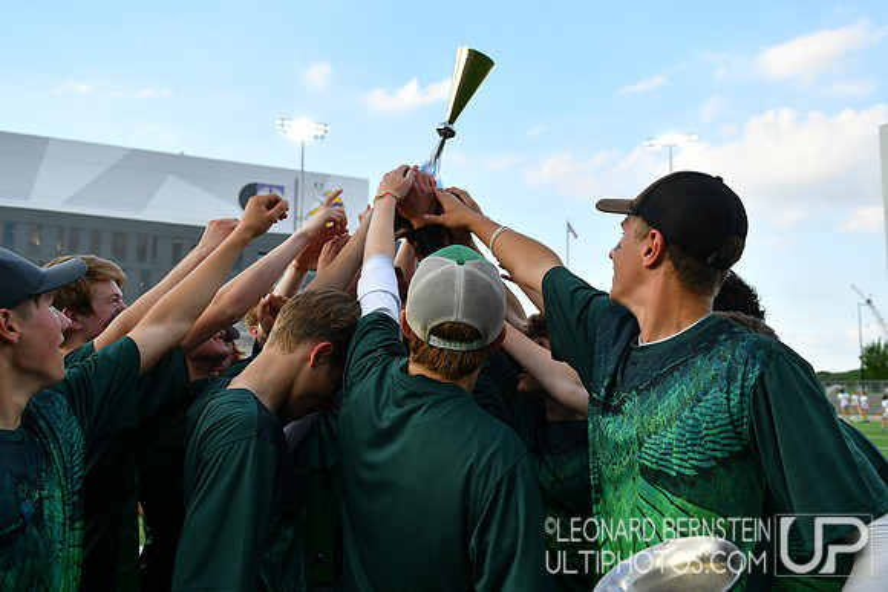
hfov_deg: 61.9
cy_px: 296
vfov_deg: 43.6
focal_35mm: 30
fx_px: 740
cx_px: 444
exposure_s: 1/320
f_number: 3.5
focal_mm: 20
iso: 100
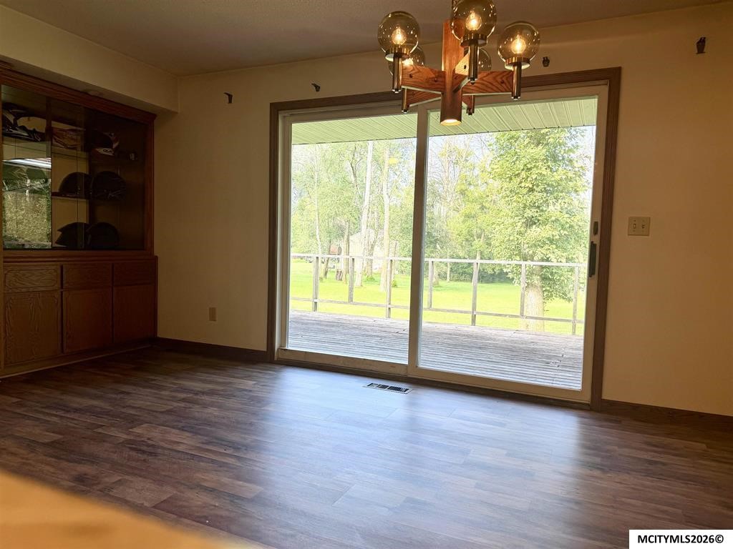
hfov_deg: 71.6
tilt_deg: -3.2
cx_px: 366
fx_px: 508
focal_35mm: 24
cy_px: 274
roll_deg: -1.4
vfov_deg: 56.8
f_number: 1.78
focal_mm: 6.76
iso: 64
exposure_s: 1/175
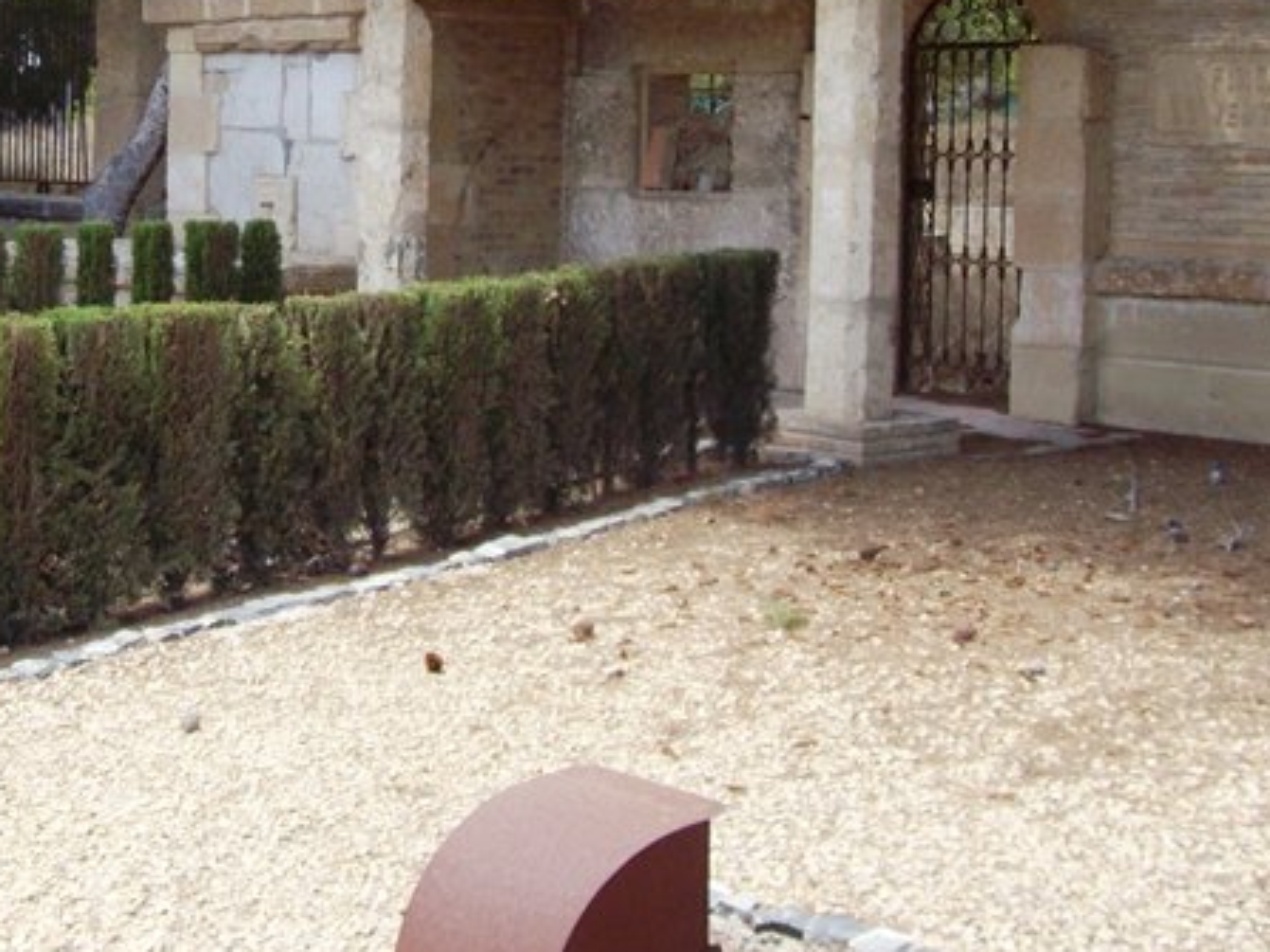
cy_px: 175
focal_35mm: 61
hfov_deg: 31.3
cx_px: 362
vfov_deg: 23.6
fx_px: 2237
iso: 80
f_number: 2.7
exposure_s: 1/651
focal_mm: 6
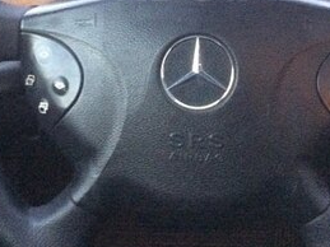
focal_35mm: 74
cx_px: 177
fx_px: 705
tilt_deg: -15.4
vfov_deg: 19.1
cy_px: -18
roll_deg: +0.6
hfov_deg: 26.3
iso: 500
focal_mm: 4.15
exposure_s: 1/17
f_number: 2.2
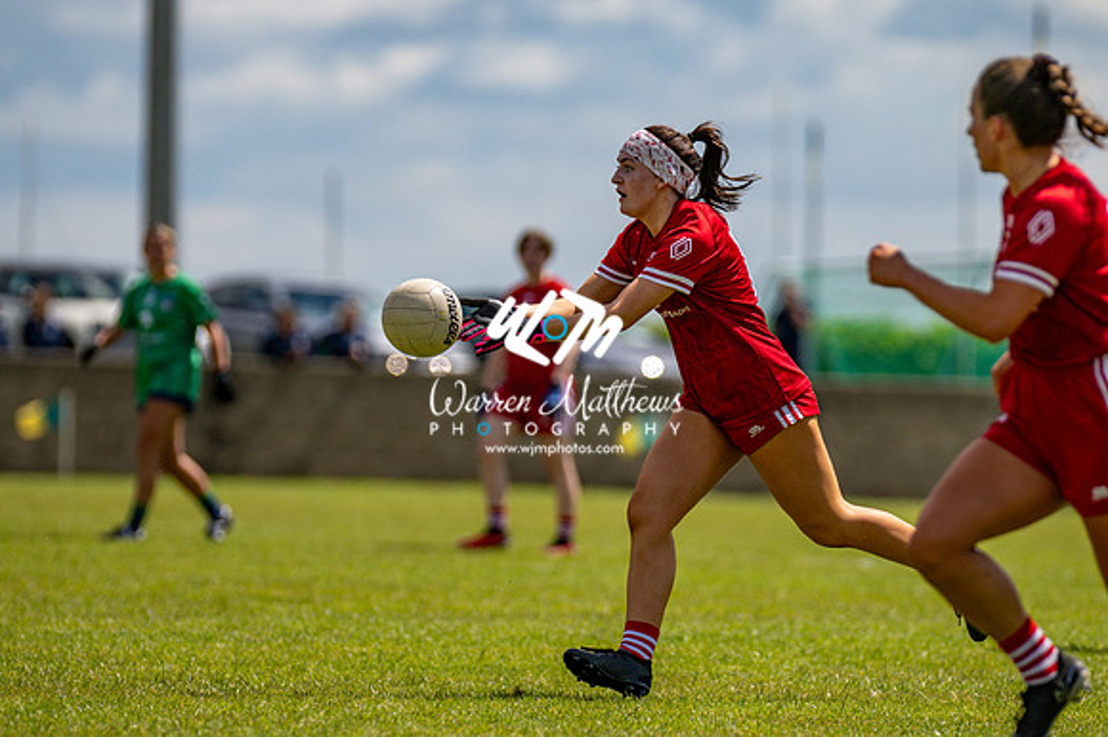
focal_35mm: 360
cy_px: 368
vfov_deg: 3.8
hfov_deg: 5.7
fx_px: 11073
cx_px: 554
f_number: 2.8
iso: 110
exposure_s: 1/6400
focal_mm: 240
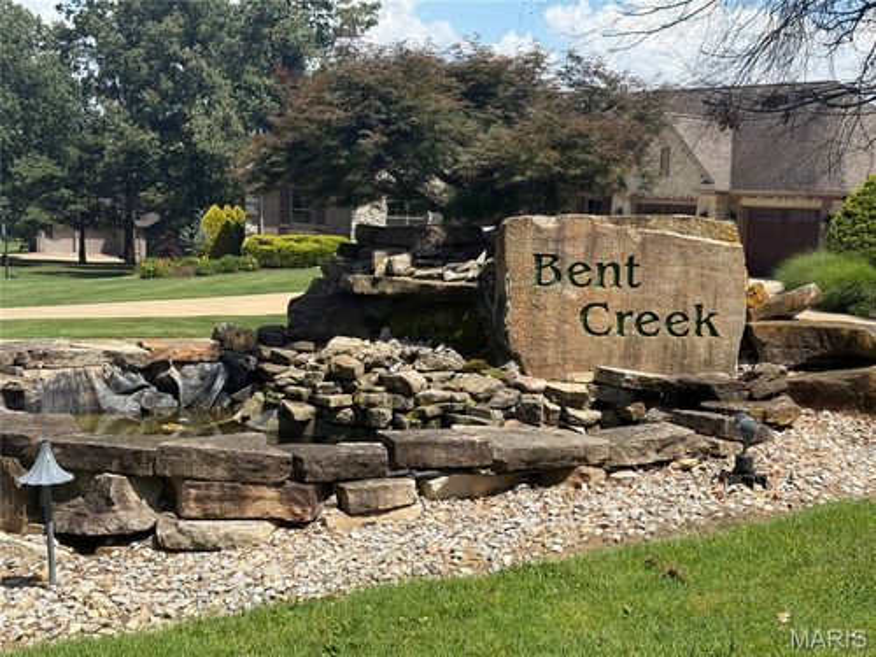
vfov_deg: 30.3
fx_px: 1215
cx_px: 438
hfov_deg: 39.7
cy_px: 328
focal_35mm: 48
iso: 80
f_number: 1.78
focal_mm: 6.76
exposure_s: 1/4878
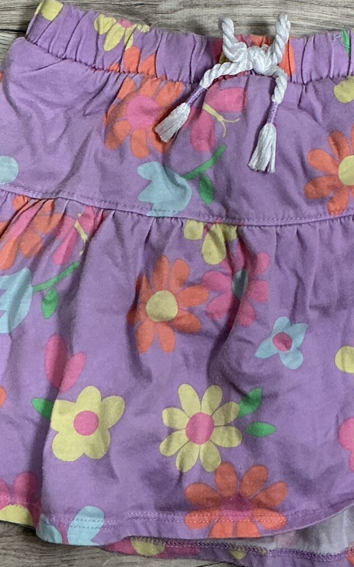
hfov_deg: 16.6
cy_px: 193
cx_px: 287
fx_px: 1204
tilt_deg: -83.4
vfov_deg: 26.3
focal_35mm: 78
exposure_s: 1/50
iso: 50
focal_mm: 3
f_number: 1.8
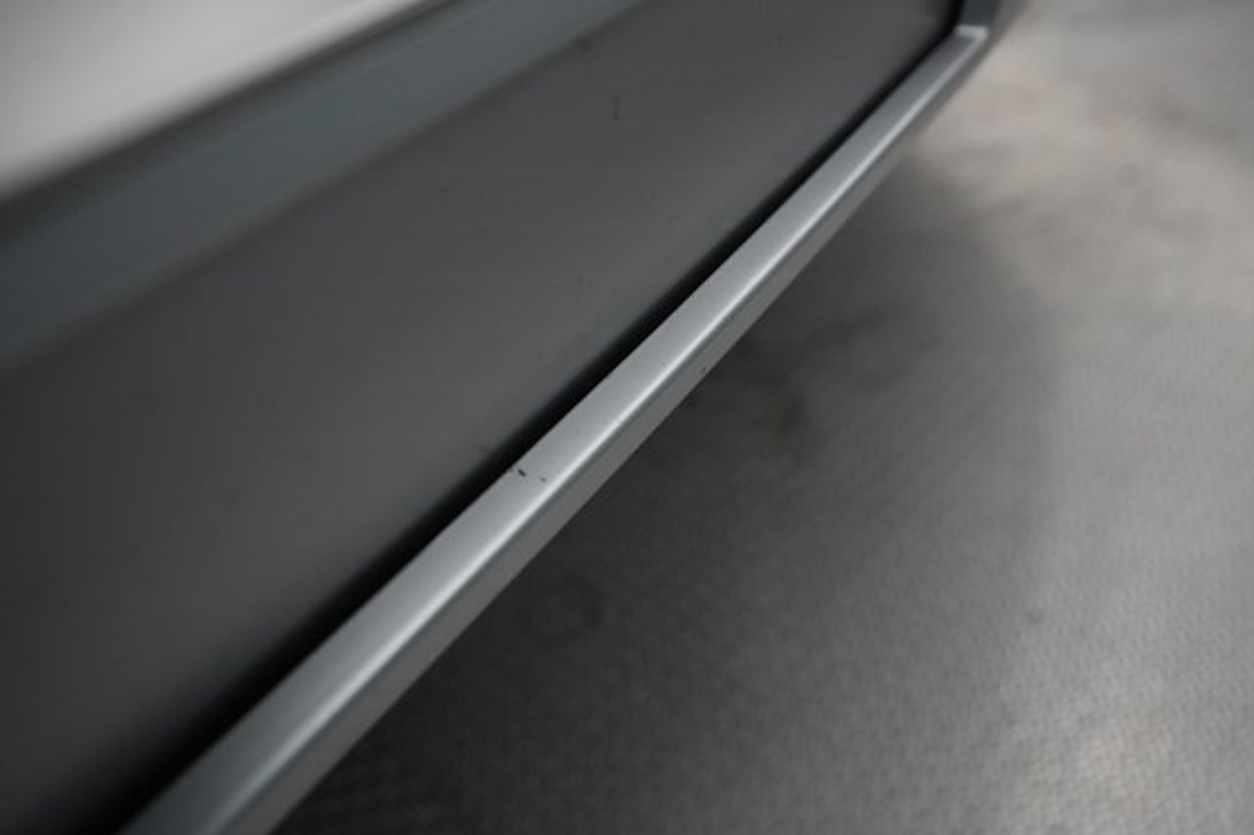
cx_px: 627
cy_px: 418
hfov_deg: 65.5
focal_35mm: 28
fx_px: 975
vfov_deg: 46.4
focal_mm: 28
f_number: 5
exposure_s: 1/200
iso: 5000
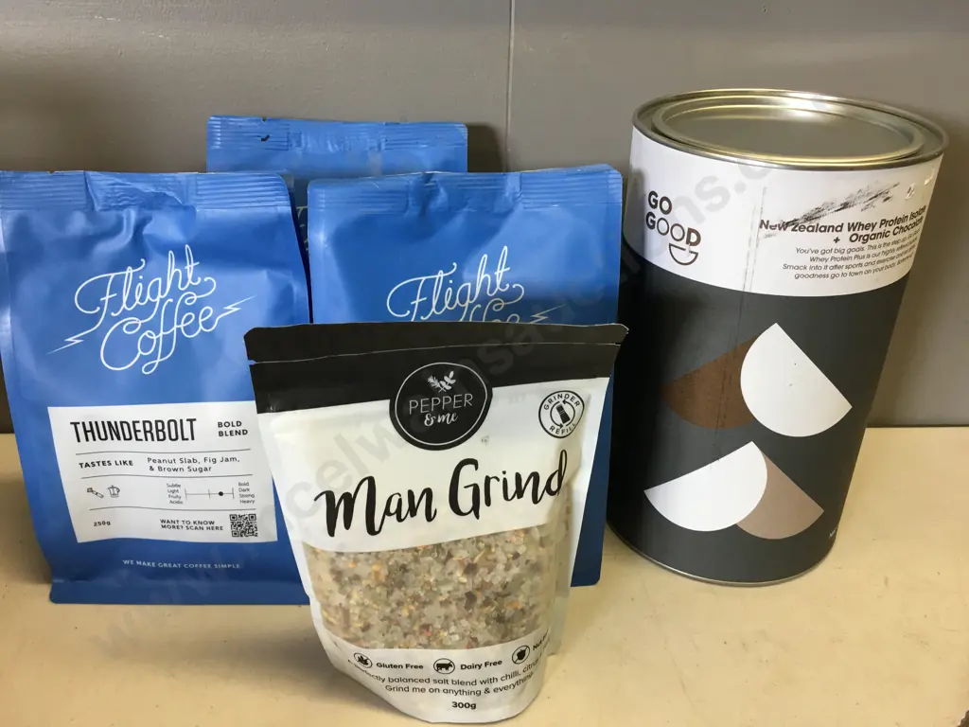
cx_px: 484
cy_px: 364
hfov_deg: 61.7
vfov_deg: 48.2
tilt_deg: -27.2
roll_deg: -1.5
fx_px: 812
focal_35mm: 29
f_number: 2.2
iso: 32
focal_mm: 4.15
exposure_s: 1/33
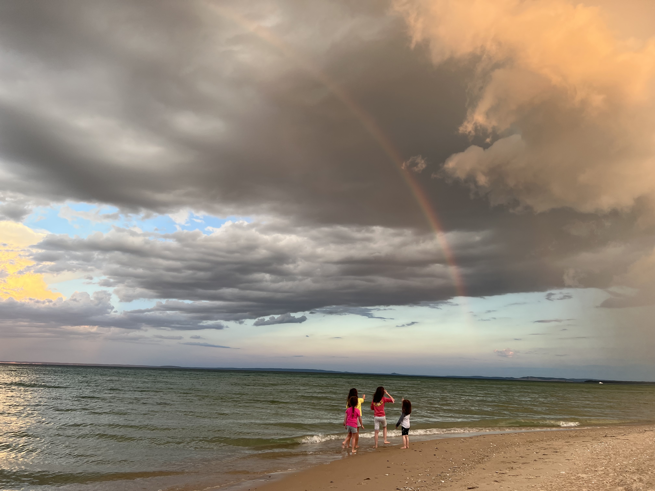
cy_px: 246
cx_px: 328
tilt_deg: +14.7
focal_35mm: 26
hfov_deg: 67.3
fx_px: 492
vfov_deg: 53.1
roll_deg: -2.9
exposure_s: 1/377
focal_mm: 5.7
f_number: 1.5
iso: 50
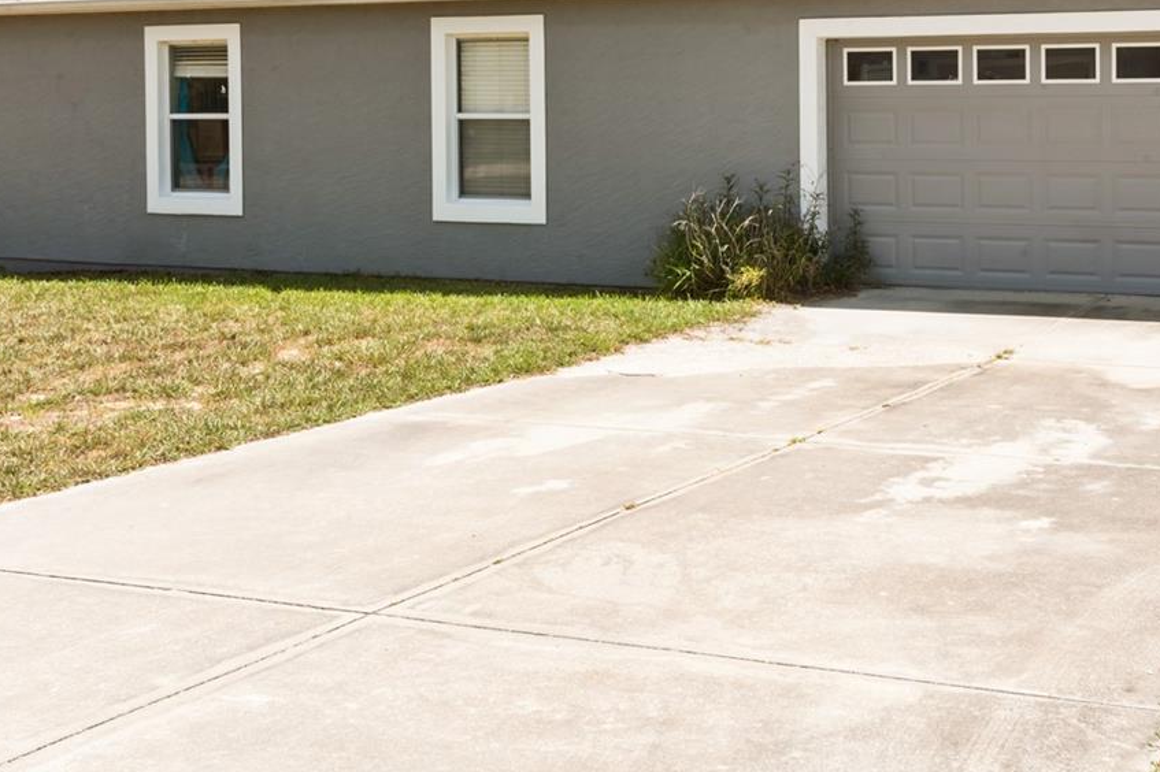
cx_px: 794
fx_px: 1643
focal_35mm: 51
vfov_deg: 25.7
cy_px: 89
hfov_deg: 38.4
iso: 250
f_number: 22
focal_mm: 27
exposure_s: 1/30
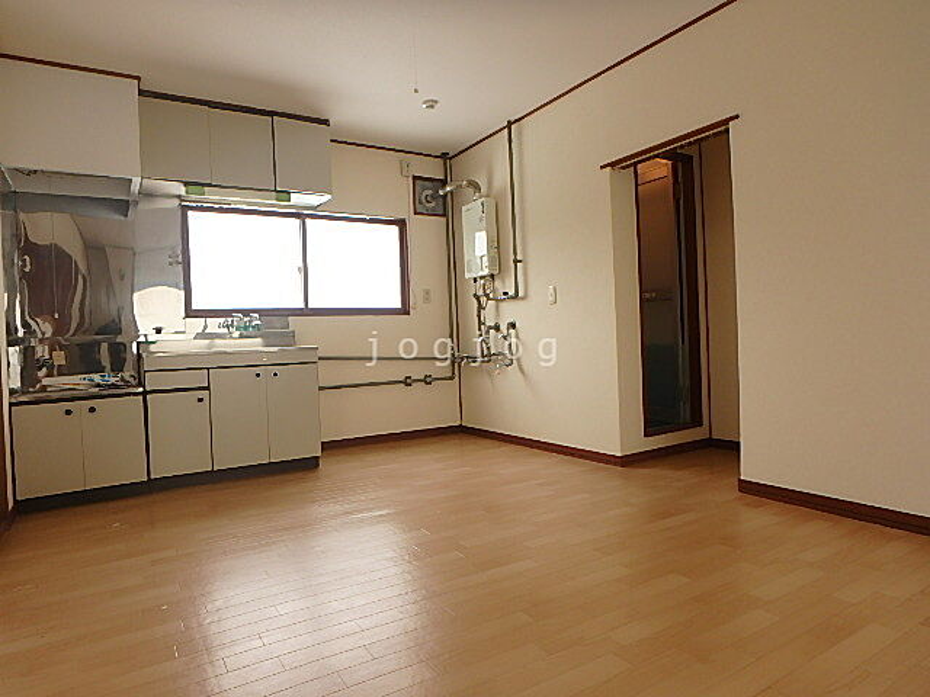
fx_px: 564
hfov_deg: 79.0
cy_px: 348
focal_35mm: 21
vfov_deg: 63.4
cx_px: 465
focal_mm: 3.7
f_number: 3.5
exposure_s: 1/80
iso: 125
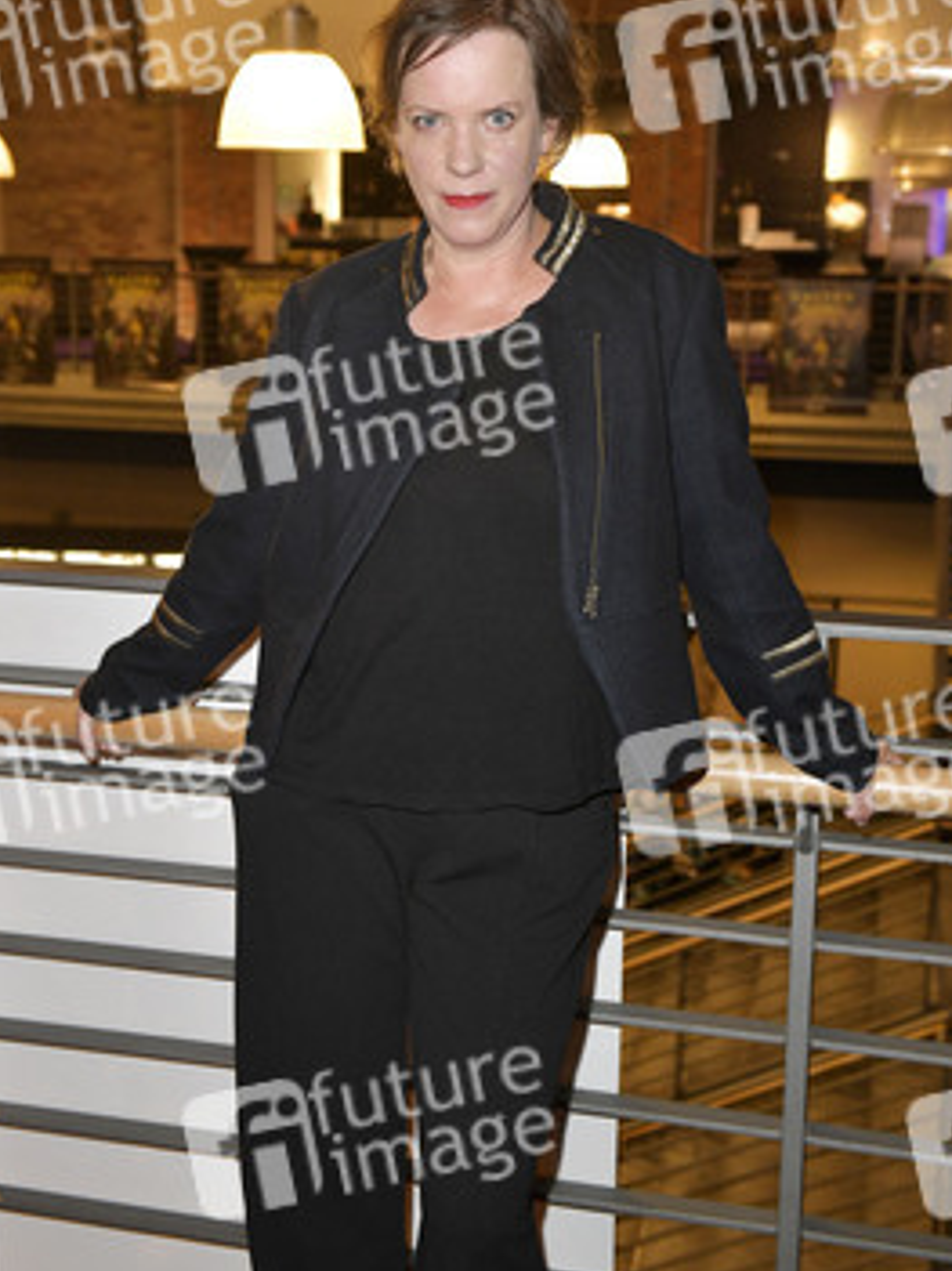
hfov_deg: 31.5
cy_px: 590
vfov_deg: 41.2
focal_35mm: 46
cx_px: 474
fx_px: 1688
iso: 2500
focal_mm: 42
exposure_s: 1/160
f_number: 5
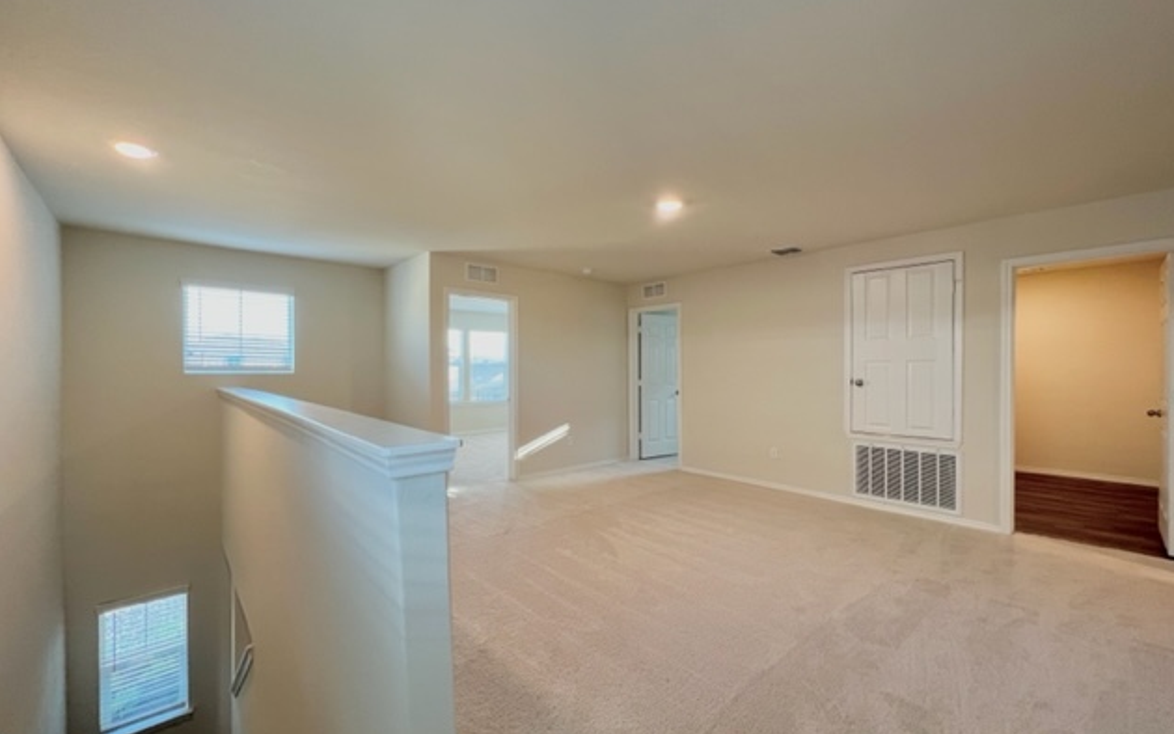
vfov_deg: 78.7
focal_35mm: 14
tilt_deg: +0.0
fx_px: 448
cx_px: 593
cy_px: 371
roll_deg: +0.3
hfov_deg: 105.3
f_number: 1.8
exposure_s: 1/60
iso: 125
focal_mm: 1.57
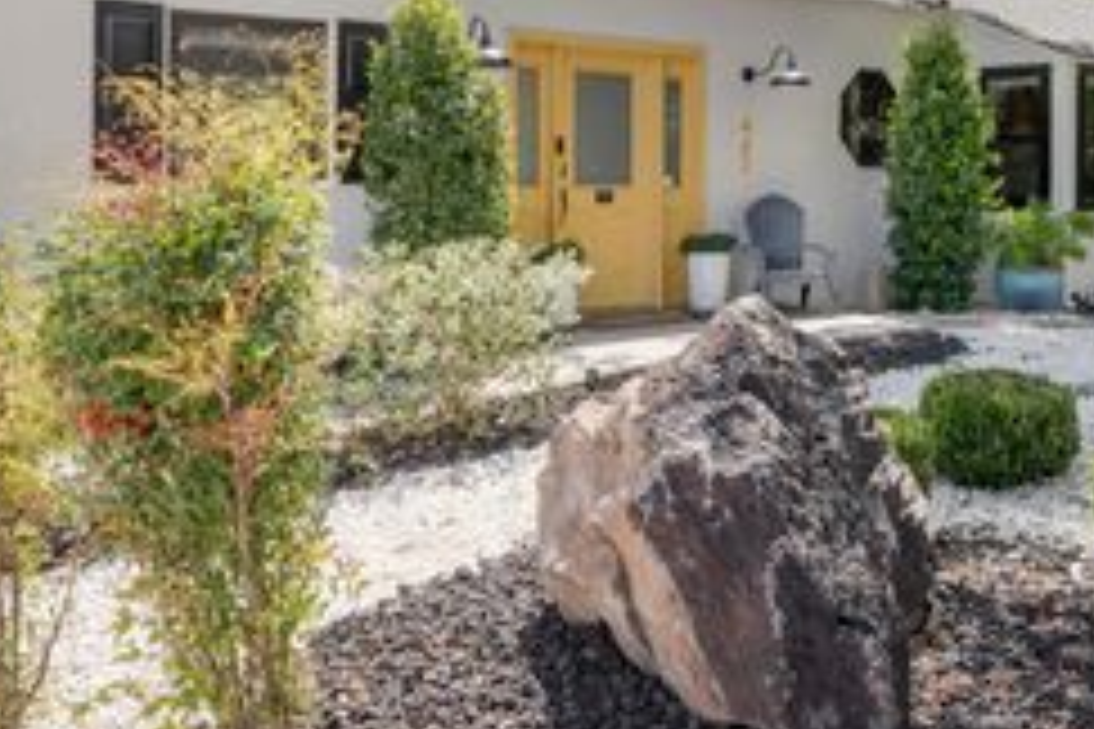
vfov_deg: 36.7
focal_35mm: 35
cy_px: 160
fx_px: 1064
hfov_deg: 52.8
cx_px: 770
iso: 250
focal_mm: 17
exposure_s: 1/320
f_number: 9
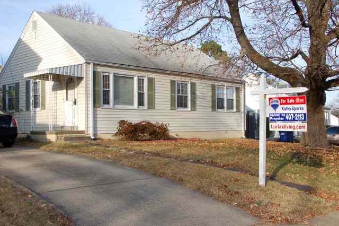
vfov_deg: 34.2
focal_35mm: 39
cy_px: 113
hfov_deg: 49.6
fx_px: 367
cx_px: 170
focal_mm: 26
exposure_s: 1/250
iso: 200
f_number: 8
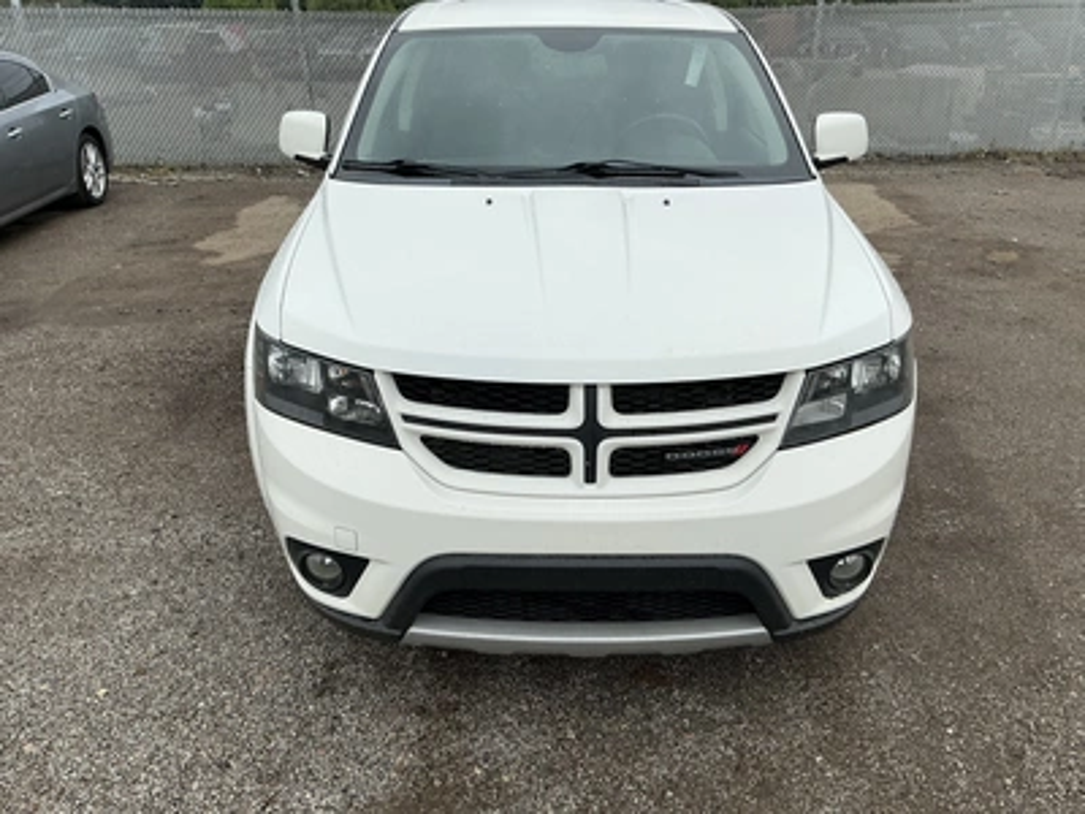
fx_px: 878
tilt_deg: -22.2
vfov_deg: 49.7
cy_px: 407
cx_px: 542
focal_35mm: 28
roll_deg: -0.1
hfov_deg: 63.4
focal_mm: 3
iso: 25
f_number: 1.8
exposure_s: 1/2058
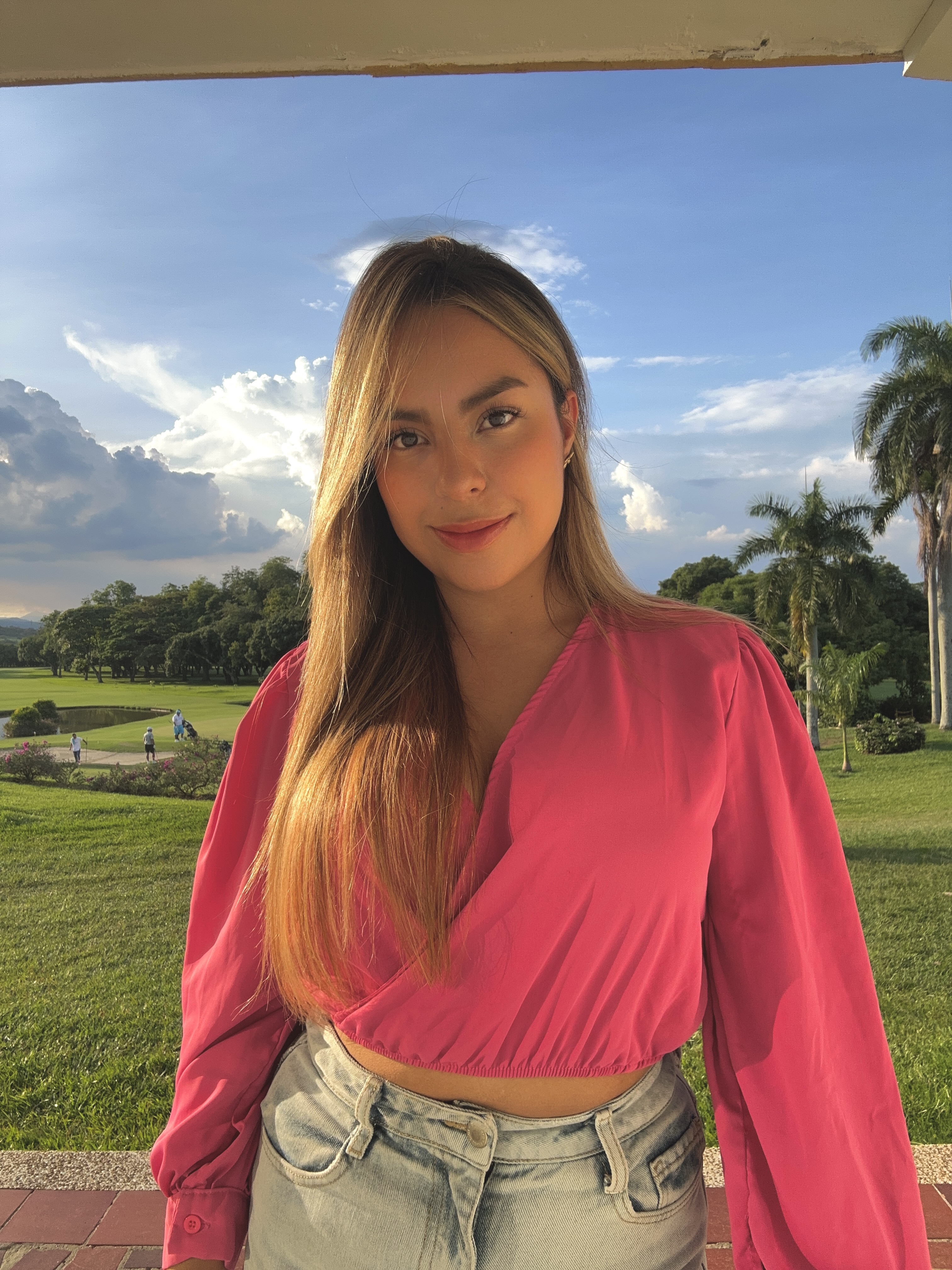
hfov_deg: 58.9
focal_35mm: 23
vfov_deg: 73.9
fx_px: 843
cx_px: 476
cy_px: 635
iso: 25
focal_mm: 2.69
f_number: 1.9
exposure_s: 1/381
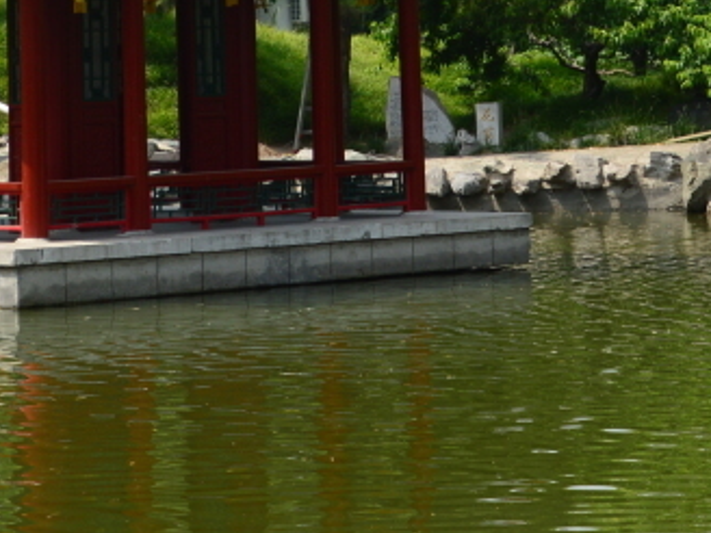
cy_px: -92
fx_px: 4067
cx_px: 499
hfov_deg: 10.0
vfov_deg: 7.4
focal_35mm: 198
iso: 200
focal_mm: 44
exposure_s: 1/320
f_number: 11
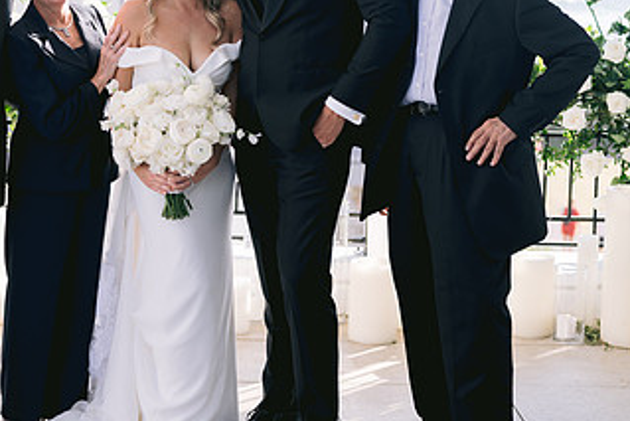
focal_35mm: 92
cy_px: 139
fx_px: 1611
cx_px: 209
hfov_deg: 22.0
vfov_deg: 14.9
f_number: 2.8
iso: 200
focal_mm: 50
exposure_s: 1/800
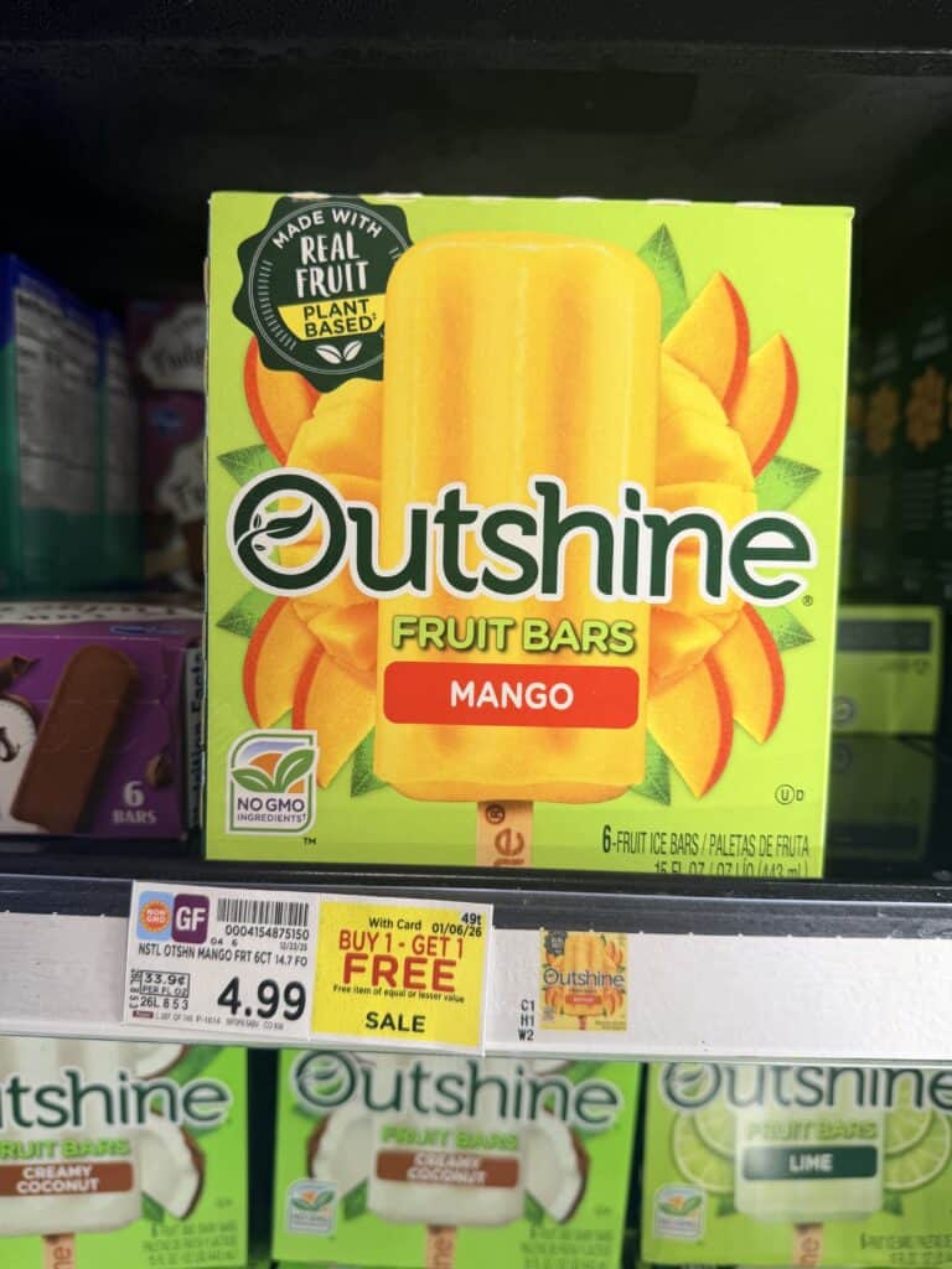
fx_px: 880
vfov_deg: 71.6
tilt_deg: -6.9
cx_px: 476
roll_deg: -1.8
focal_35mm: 24
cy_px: 634
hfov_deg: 56.8
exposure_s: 1/120
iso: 50
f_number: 1.78
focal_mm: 6.76
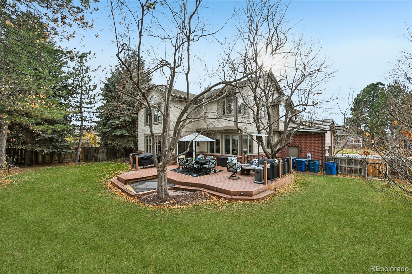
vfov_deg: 81.2
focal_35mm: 14
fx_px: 160
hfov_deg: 104.3
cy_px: 137
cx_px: 206
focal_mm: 14
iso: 64
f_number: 8
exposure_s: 1/15
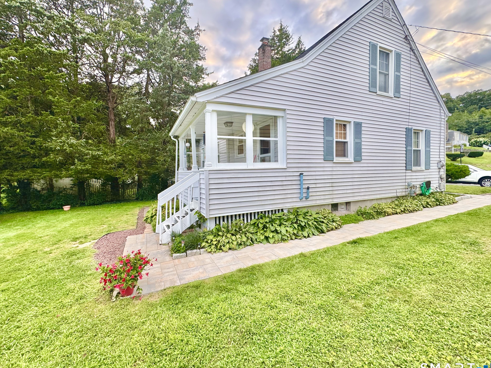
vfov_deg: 81.7
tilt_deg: -2.0
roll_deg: +0.4
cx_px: 236
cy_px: 180
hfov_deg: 98.1
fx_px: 213
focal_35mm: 15
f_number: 2.2
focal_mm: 2.22
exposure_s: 1/99
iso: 40
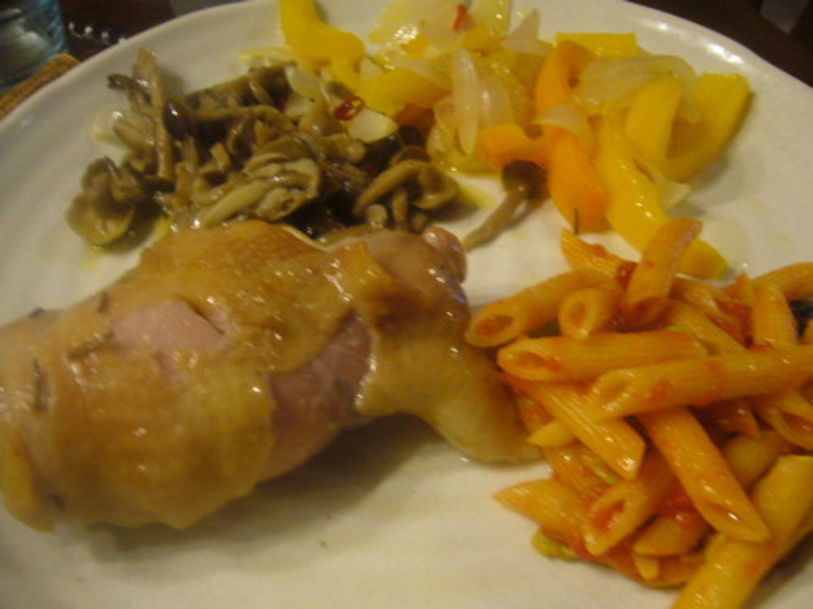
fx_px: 822
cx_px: 406
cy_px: 304
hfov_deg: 52.6
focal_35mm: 35
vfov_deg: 40.7
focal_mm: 5.8
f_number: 2.8
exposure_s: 1/8
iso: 200
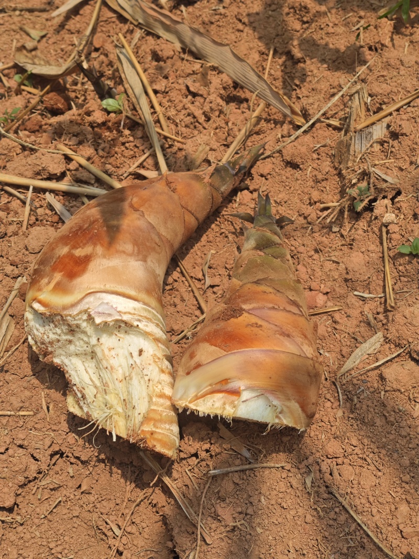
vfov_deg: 26.3
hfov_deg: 19.9
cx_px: 210
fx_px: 1195
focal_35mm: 74
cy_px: 280
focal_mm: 9
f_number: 2
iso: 50
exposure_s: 1/621
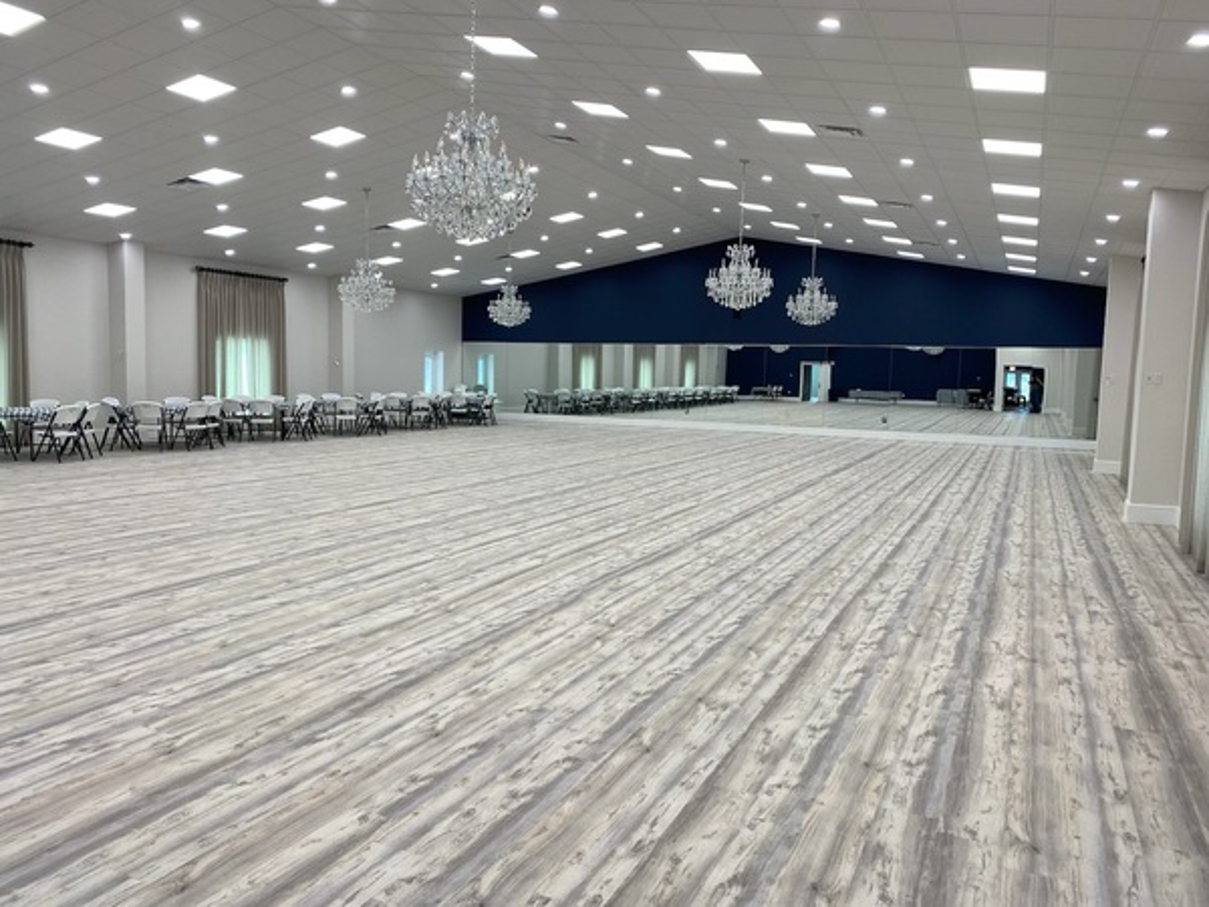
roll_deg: -1.7
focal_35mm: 26
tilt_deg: -5.7
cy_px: 454
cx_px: 604
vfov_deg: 53.1
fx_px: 908
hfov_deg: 67.3
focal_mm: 4.25
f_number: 1.8
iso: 50
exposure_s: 1/120
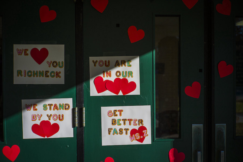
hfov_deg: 22.6
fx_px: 607
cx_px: 122
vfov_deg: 15.2
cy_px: 81
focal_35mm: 90
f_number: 2.8
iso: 160
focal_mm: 90
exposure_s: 1/4000
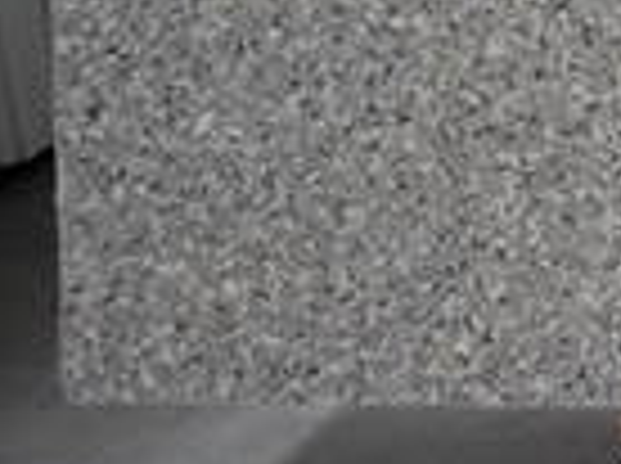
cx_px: 1688
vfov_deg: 10.4
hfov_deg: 11.2
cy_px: -376
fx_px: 2400
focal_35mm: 134
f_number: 4
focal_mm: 16
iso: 4000
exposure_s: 1/250
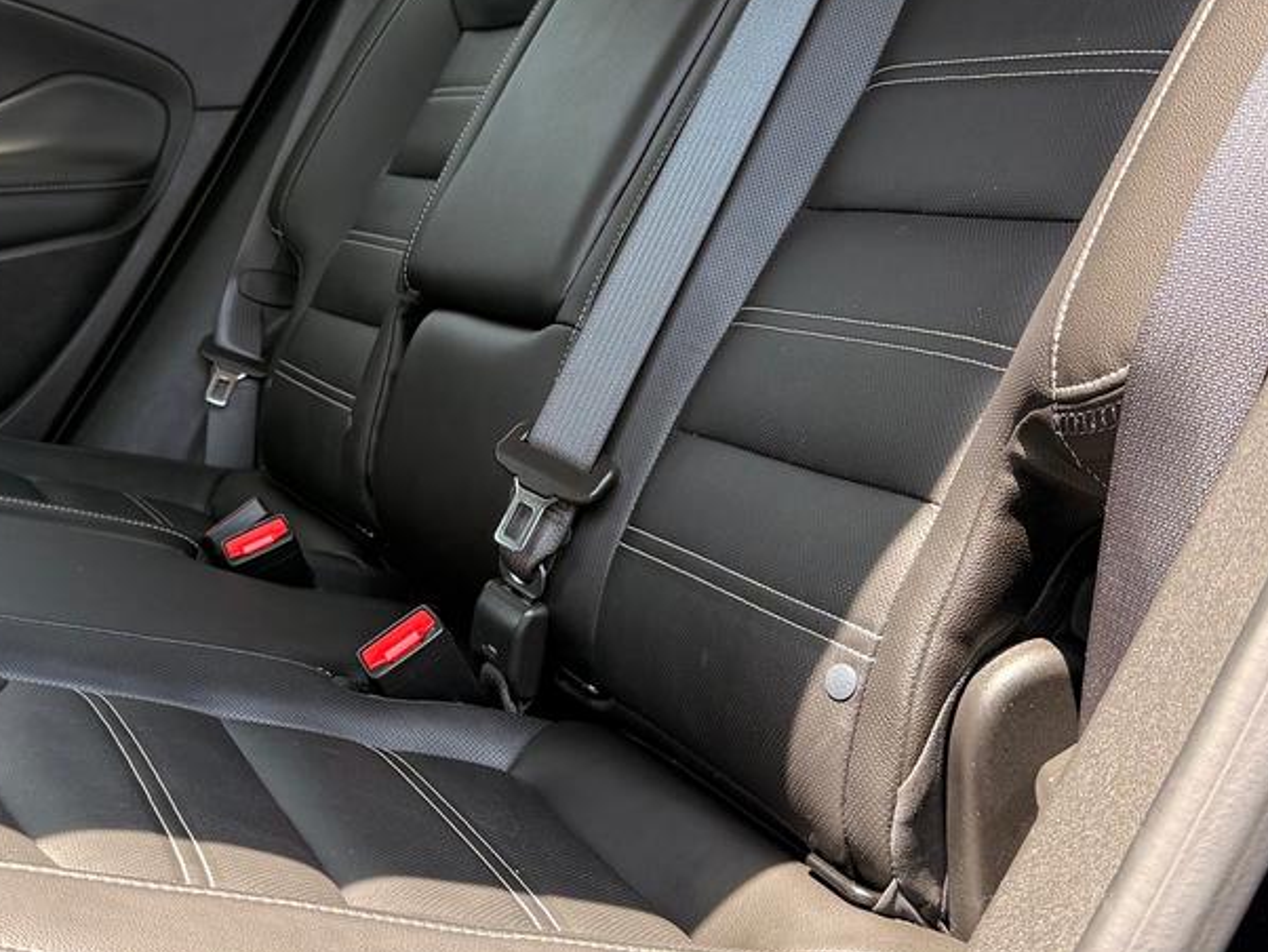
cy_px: 308
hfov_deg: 37.0
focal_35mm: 51
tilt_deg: -3.8
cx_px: 407
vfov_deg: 28.4
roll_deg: -0.7
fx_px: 1869
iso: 100
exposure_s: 1/393
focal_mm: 6.76
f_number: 1.78
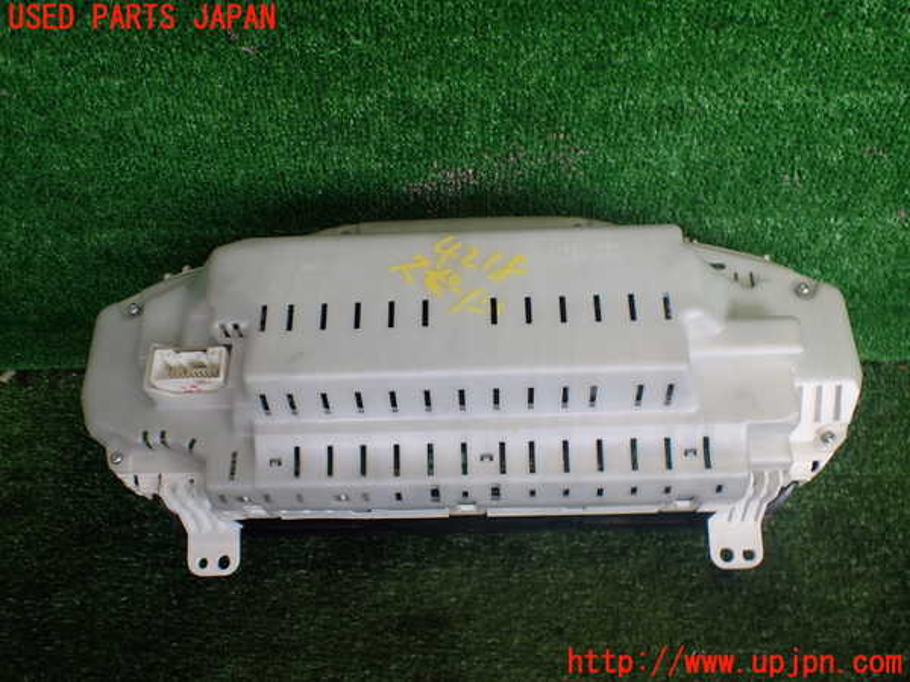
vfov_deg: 46.8
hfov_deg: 60.0
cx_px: 455
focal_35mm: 30
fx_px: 789
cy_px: 341
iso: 160
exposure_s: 1/125
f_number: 2.3
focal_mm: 5.4
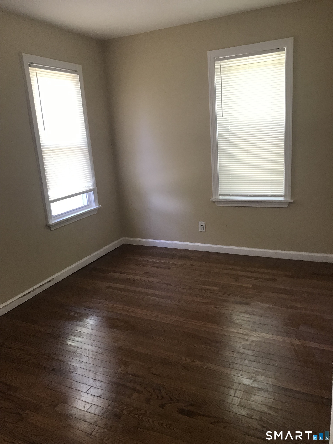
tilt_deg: -12.5
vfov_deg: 63.4
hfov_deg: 49.7
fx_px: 359
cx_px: 166
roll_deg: +4.9
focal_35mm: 28
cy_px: 222
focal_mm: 3.99
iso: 40
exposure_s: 1/24
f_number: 1.8
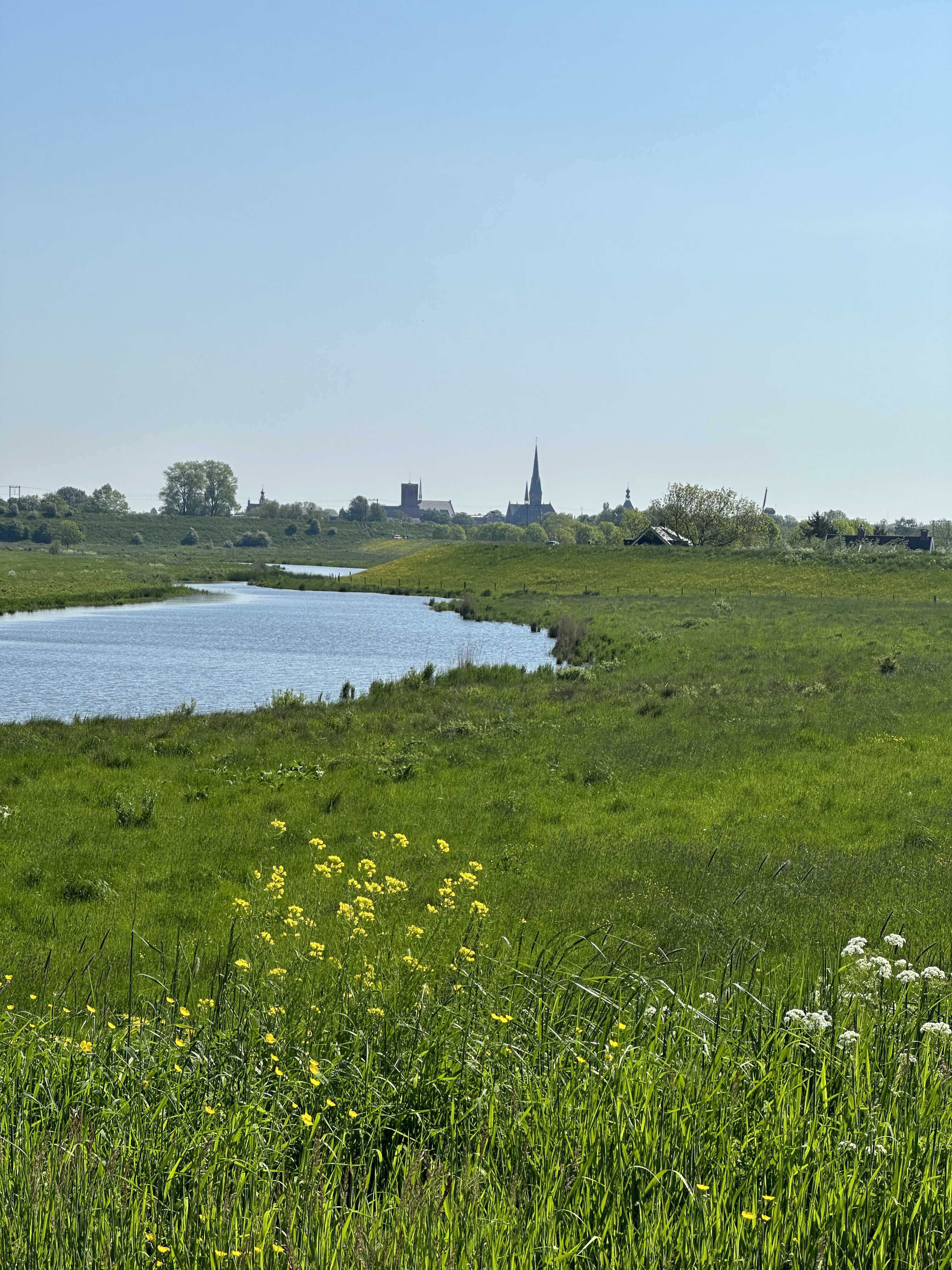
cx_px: 476
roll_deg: -2.4
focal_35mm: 77
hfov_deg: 19.1
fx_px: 2824
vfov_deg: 25.3
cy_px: 635
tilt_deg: -3.9
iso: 32
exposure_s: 1/1647
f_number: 2.8
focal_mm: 9
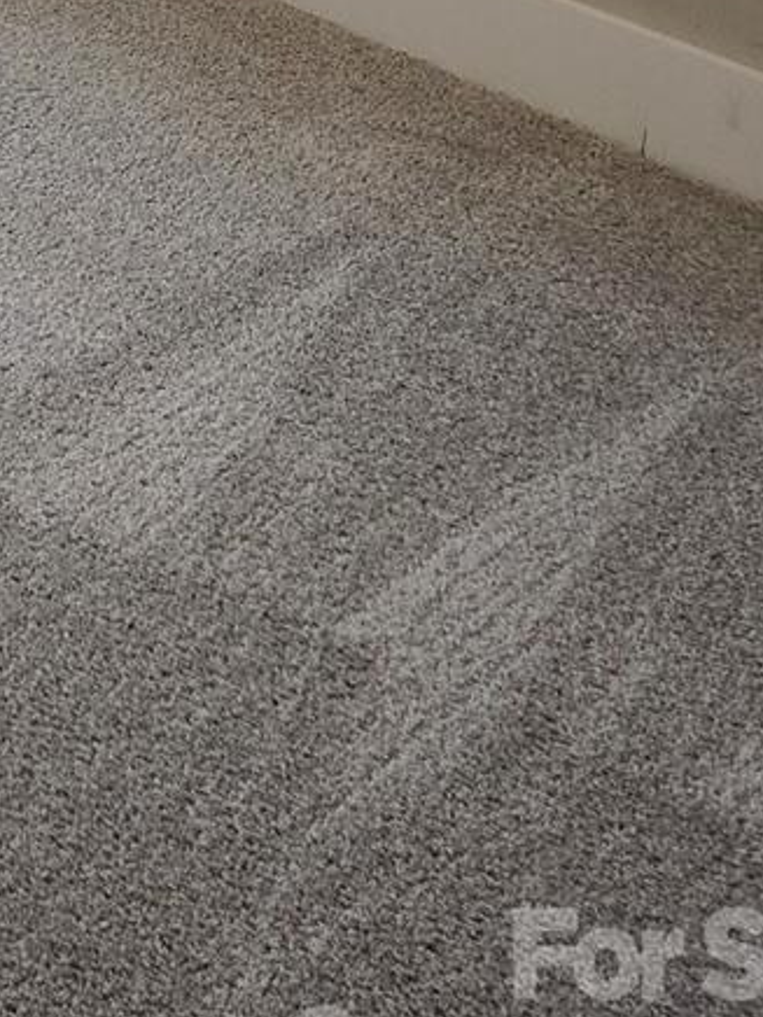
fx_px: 2381
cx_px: -413
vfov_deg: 19.9
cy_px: -625
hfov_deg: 16.4
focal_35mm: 81
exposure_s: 1/120
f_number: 1.7
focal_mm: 6.3
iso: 640
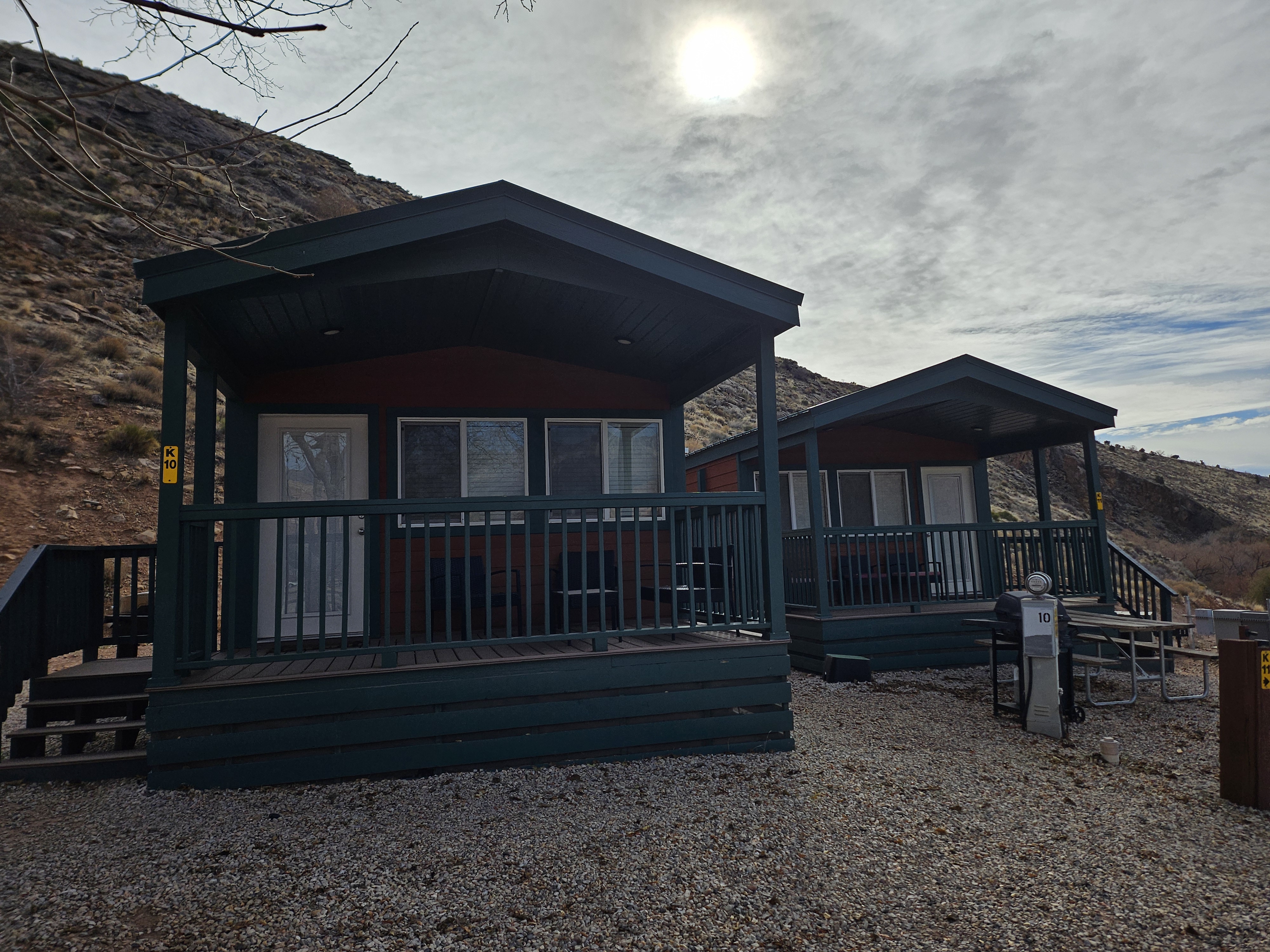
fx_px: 881
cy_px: 476
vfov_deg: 56.8
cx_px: 635
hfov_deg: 71.6
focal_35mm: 24
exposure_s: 1/7940
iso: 50
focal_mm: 5
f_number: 1.8
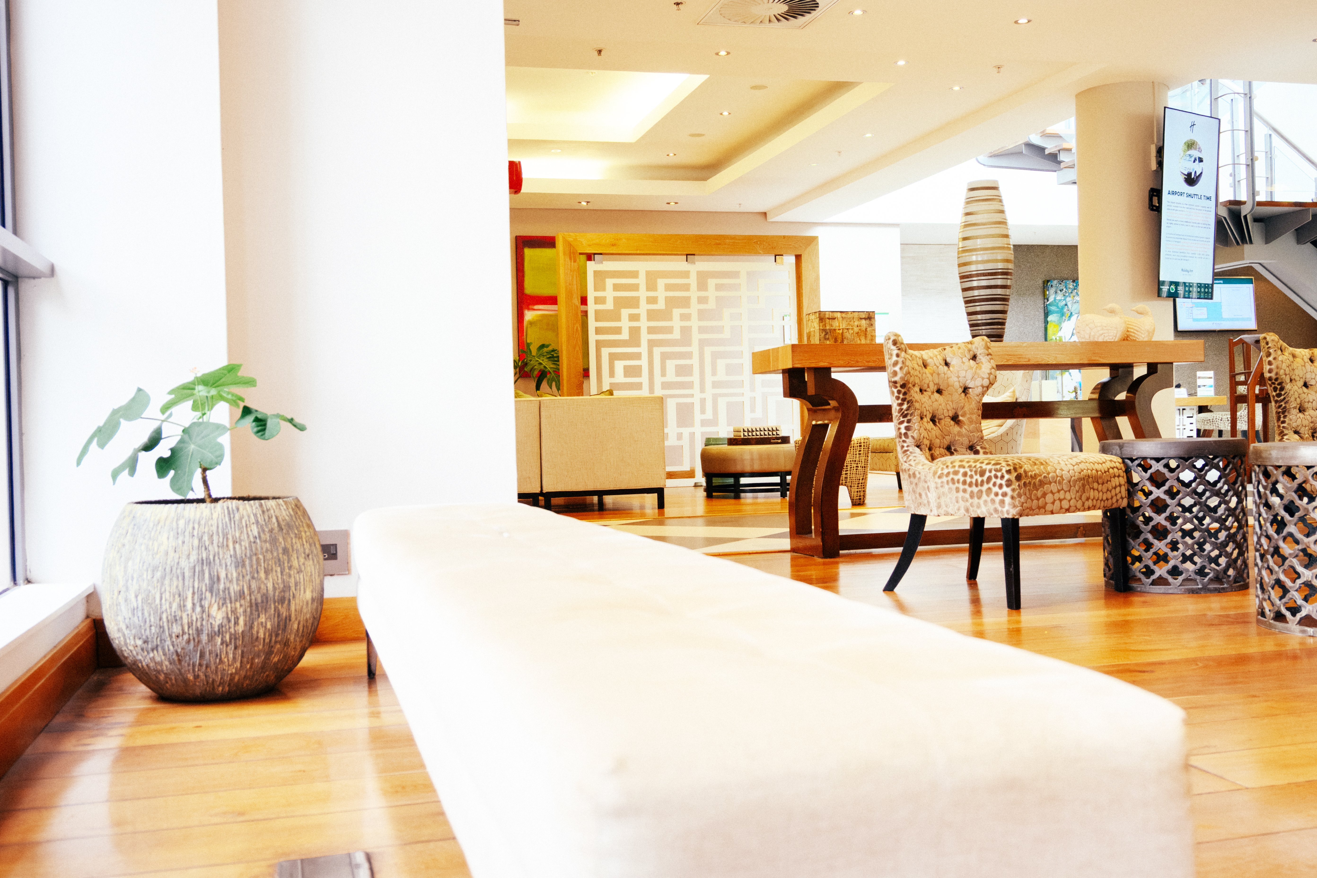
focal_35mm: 34
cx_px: 658
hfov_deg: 55.1
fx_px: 1262
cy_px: 439
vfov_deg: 38.4
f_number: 4.2
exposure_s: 1/125
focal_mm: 23
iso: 800
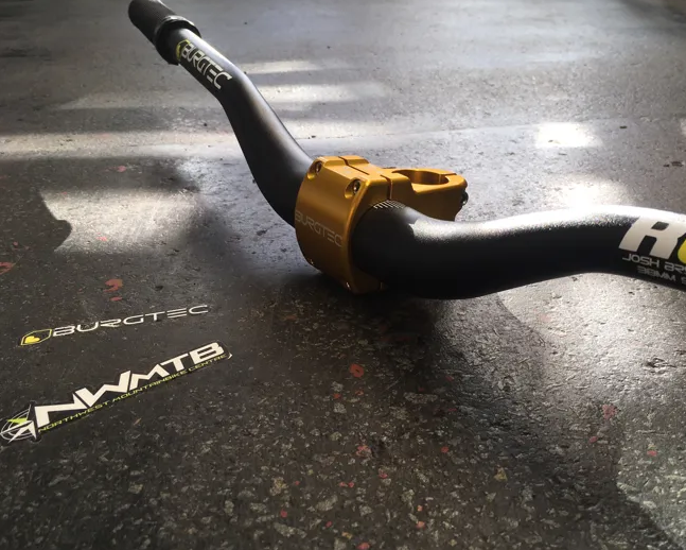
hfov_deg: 51.1
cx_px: 423
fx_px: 711
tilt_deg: -25.1
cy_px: 262
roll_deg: -0.3
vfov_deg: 42.2
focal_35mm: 35
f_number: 2.2
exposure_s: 1/50
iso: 25
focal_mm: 4.15
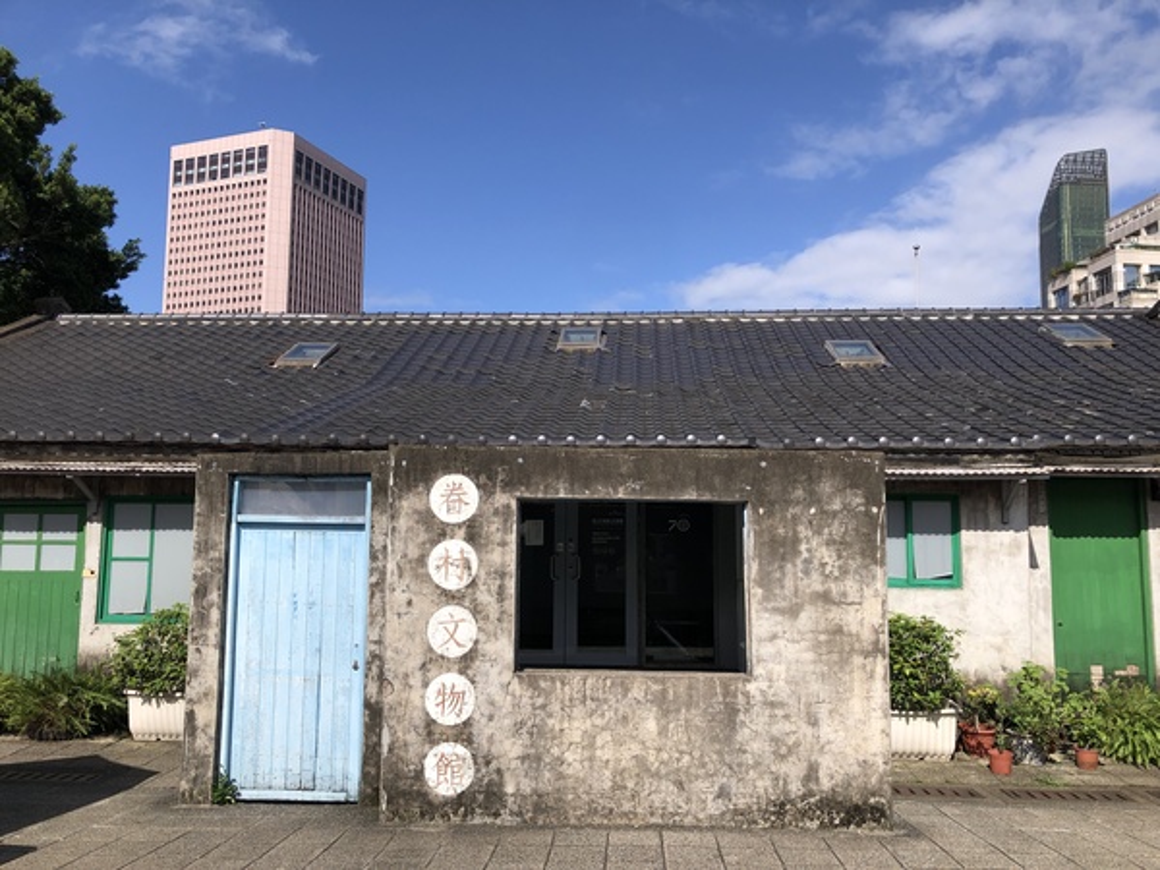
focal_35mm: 28
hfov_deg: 63.4
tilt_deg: +5.8
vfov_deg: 49.7
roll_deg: +0.6
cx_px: 580
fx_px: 938
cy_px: 435
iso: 20
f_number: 1.8
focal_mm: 3.99
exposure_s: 1/2525
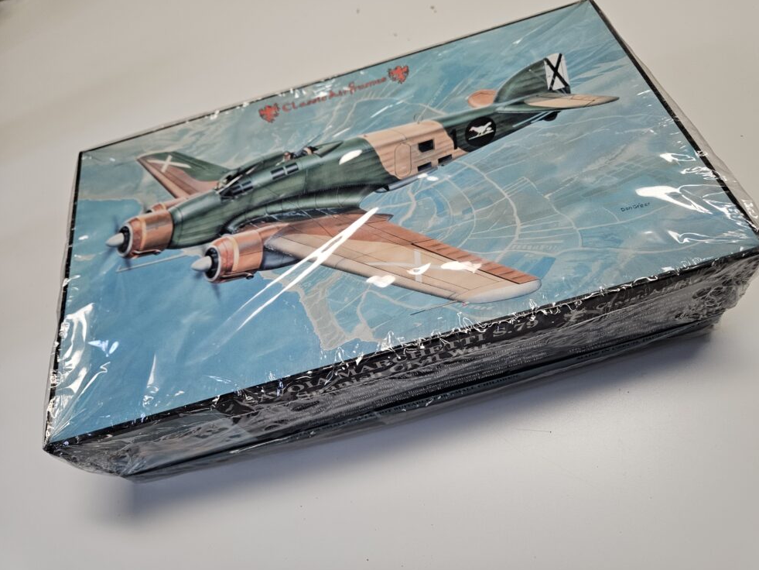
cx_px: 394
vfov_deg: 56.8
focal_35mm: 24
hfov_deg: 71.6
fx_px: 526
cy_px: 276
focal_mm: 5.4
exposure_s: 1/120
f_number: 1.8
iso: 160
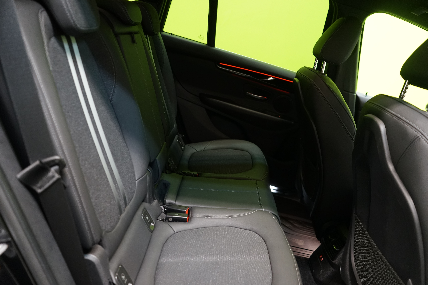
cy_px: 142
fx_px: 345
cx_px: 214
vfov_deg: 45.0
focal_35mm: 29
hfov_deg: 63.7
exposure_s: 1/30
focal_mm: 29
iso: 1600
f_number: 3.5
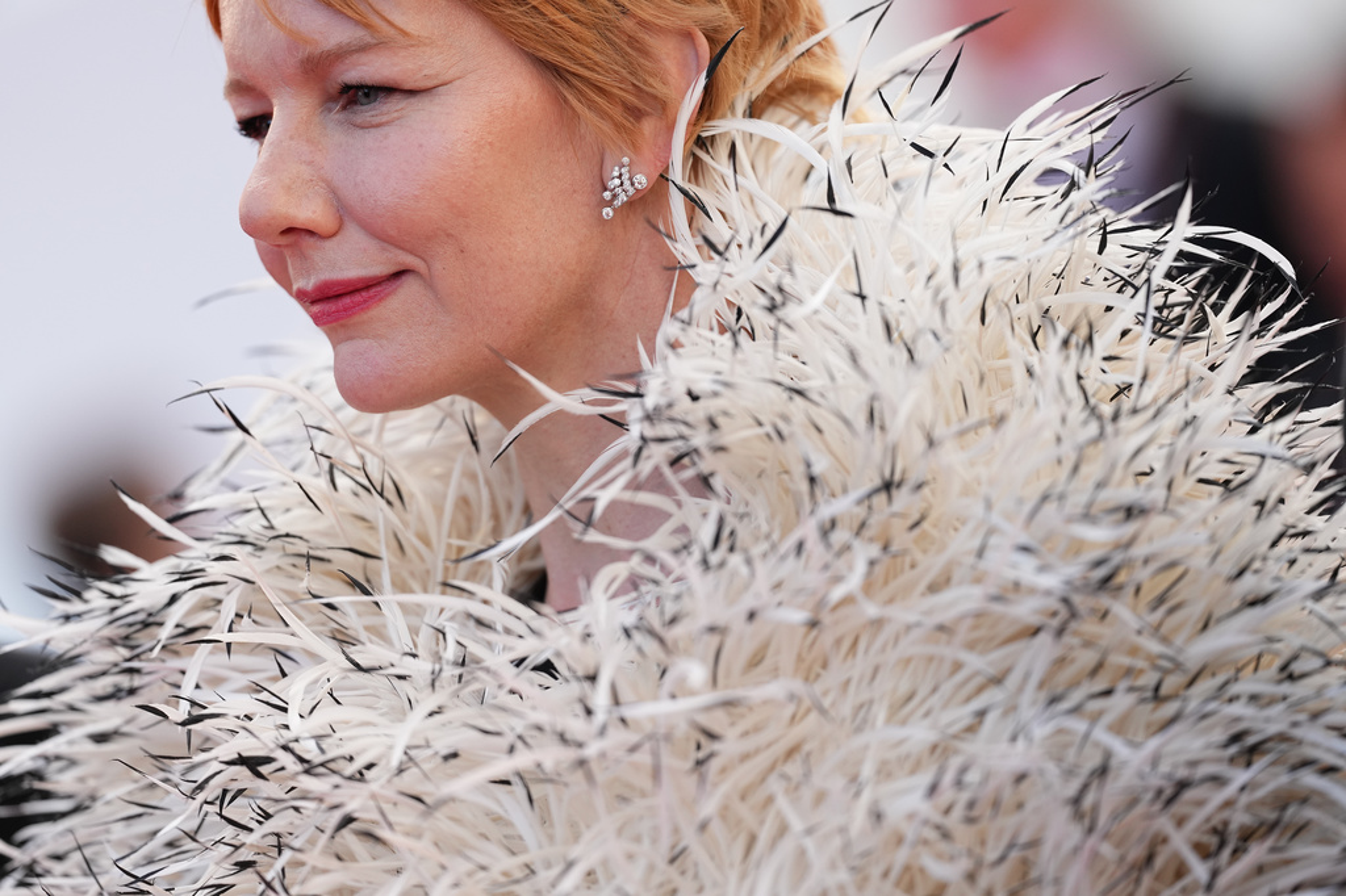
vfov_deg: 4.6
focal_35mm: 300
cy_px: 448
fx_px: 11212
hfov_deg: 6.9
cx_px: 673
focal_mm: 300
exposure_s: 1/1000
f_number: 2.8
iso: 640
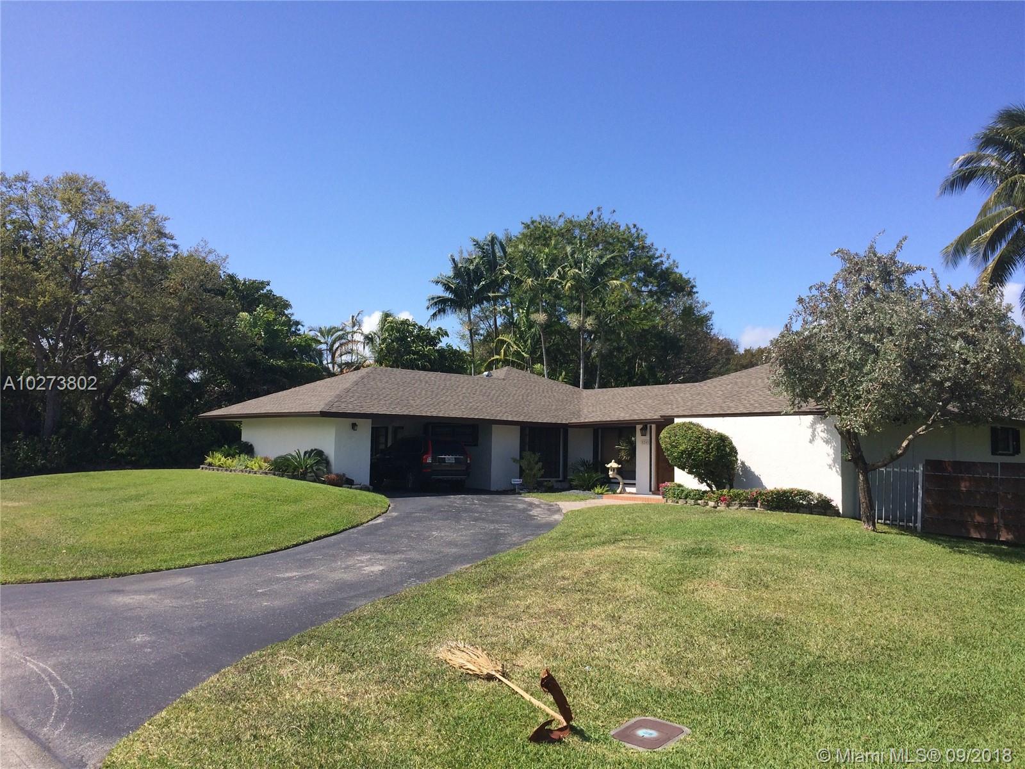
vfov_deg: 48.2
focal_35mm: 29
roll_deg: -0.4
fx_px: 859
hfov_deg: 61.7
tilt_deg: +3.4
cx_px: 512
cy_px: 384
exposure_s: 1/1953
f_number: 2.2
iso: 32
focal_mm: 4.15
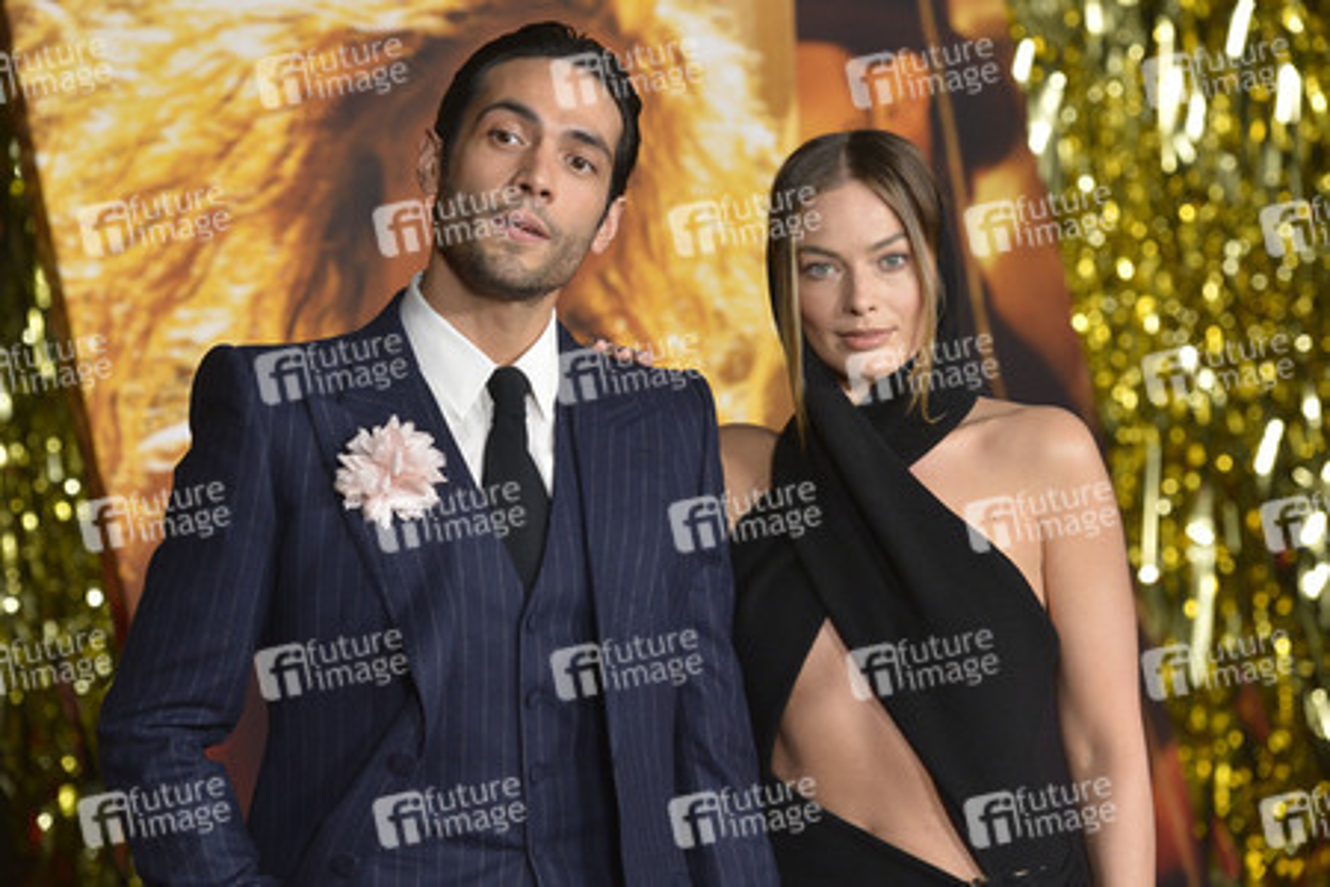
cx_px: 665
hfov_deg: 16.4
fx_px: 4618
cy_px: 444
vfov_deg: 11.0
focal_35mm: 125
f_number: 4.5
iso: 2000
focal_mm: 125
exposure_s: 1/320
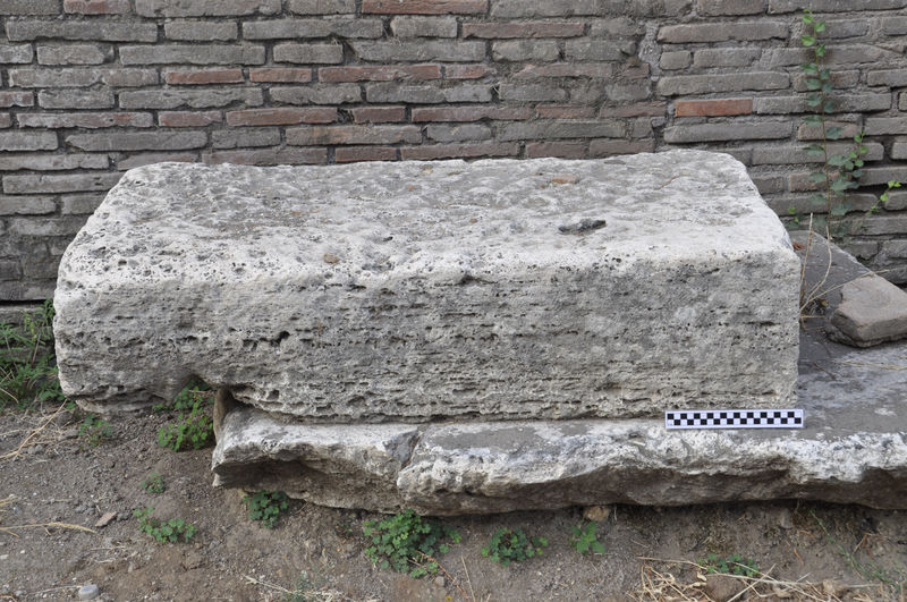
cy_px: 301
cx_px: 454
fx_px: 1585
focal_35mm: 63
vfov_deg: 21.5
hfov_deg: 31.9
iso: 400
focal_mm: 42
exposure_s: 1/125
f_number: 9
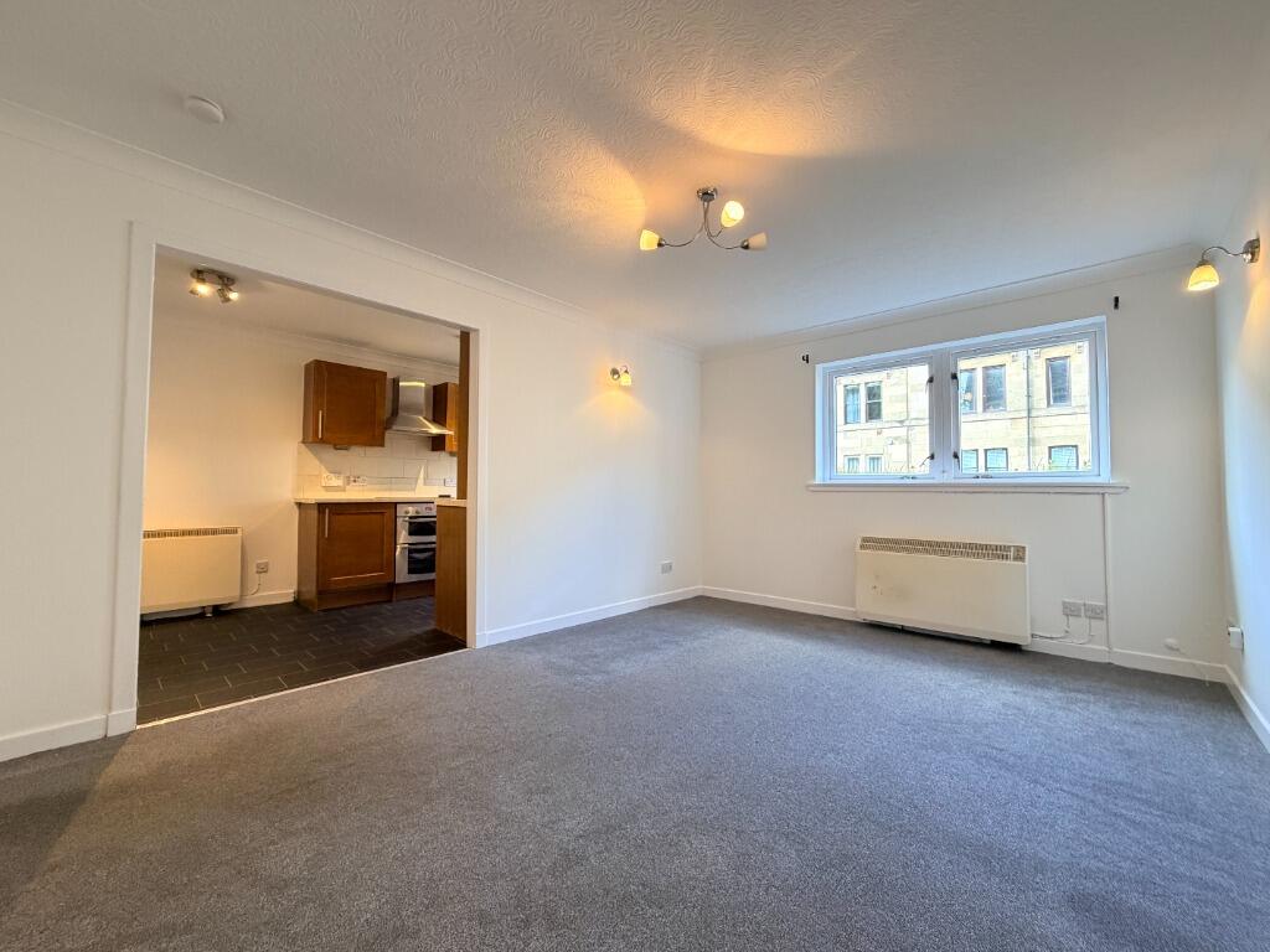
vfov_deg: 85.7
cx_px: 635
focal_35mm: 14
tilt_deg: +3.2
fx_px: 514
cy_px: 476
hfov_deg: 102.1
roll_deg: +0.3
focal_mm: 2.22
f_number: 2.2
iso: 250
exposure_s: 1/50
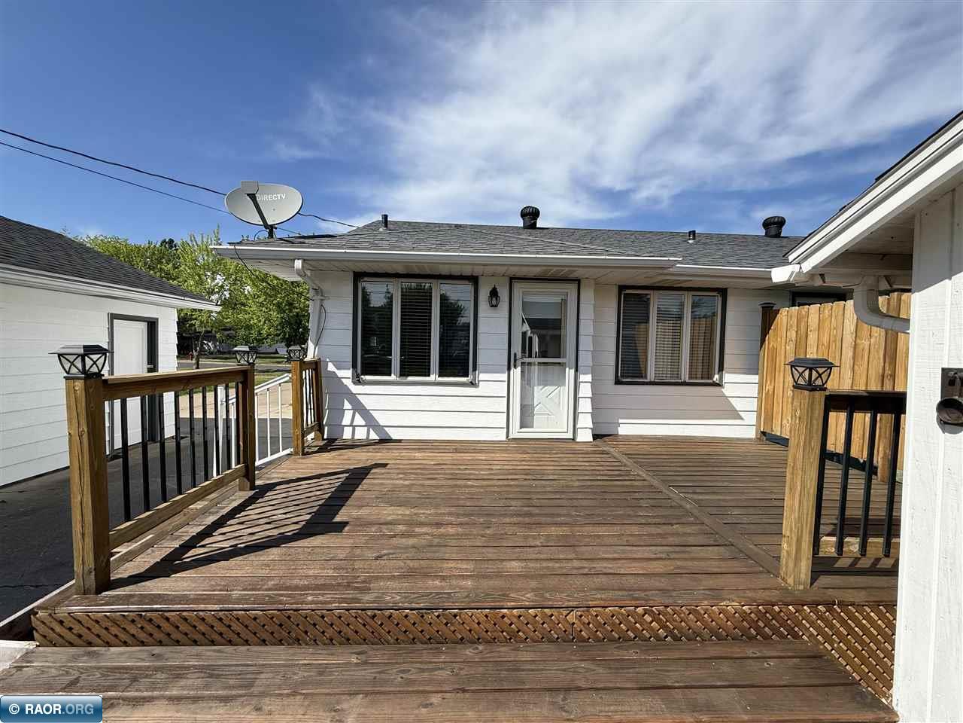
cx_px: 482
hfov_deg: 102.1
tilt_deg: -2.1
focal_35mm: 14
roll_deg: -1.4
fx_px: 389
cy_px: 362
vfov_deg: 85.7
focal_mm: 2.22
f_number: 2.2
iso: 50
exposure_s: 1/2410
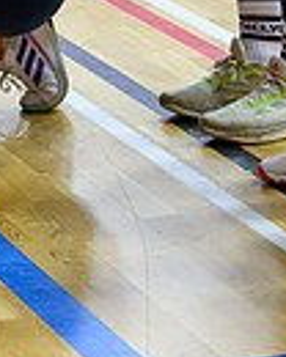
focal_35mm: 306
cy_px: -117
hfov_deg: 4.9
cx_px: -426
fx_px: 3238
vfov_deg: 6.3
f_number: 2.8
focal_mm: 73
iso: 5000
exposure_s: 1/500
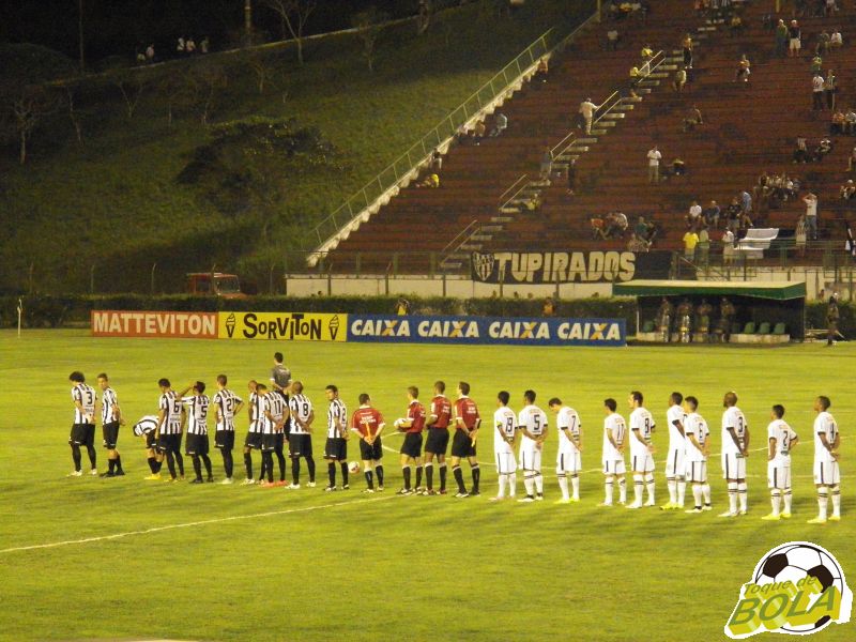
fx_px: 3116
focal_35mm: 126
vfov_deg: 11.8
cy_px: 321
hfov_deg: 15.6
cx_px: 428
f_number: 4
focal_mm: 22.6
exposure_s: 1/200
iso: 2500
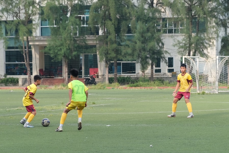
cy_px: 76
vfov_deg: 16.5
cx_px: 114
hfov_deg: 24.5
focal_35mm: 83
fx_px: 528
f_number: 4
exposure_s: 1/1000
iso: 500
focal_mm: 55
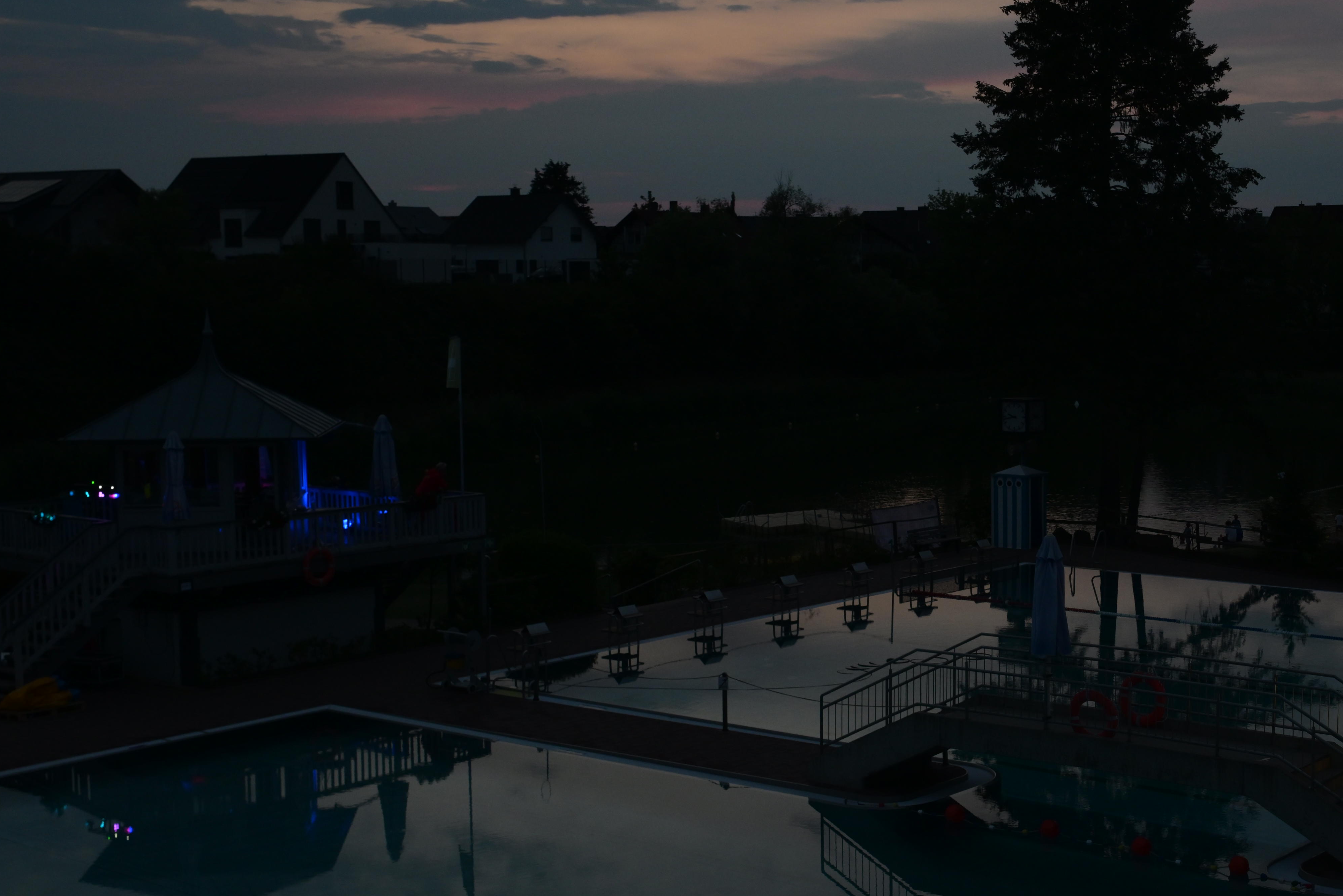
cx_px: 941
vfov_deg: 25.0
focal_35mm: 54
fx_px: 2014
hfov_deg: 36.3
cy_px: 505
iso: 1000
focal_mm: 35
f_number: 5
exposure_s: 1/60
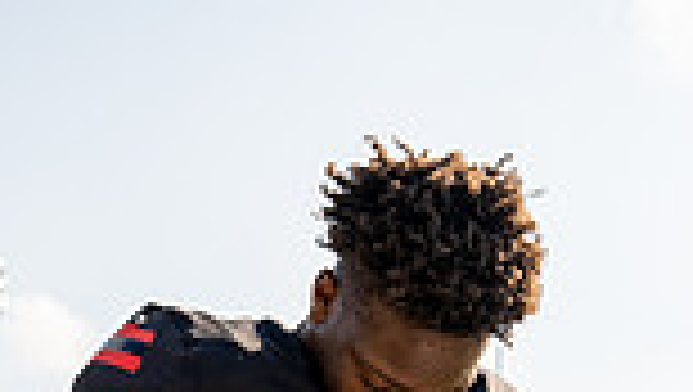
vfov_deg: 10.3
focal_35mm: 104
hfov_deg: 20.5
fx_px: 1913
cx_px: 238
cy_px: 906
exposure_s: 1/250
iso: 100
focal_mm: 34
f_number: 7.1
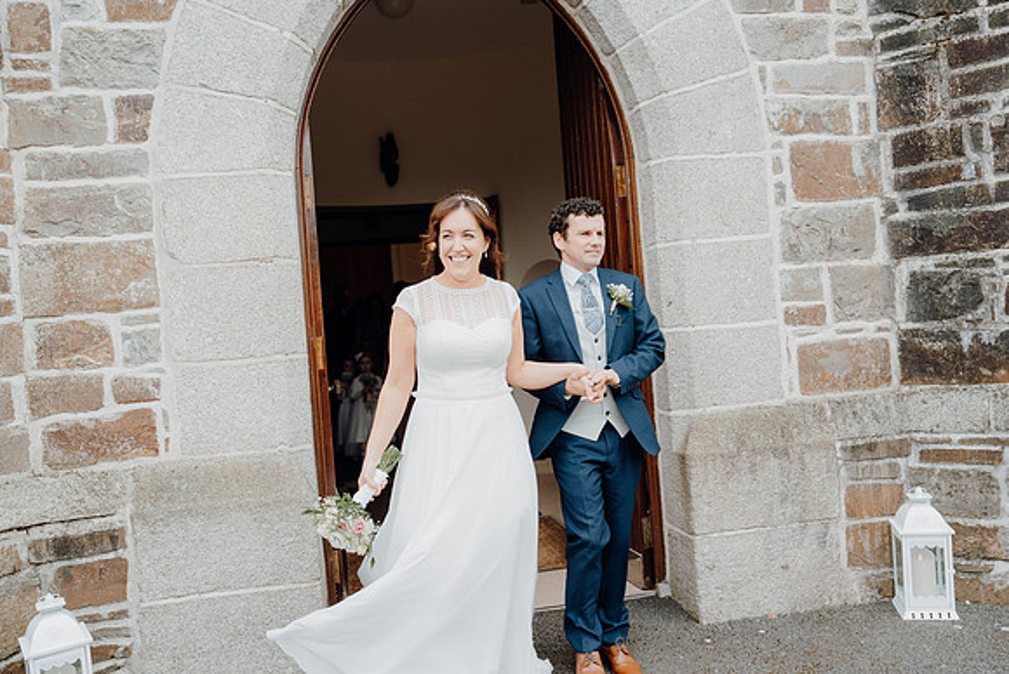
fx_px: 897
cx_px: 504
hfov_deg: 58.7
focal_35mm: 32
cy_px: 337
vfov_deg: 41.1
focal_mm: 32
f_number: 2.8
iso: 125
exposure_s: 1/400
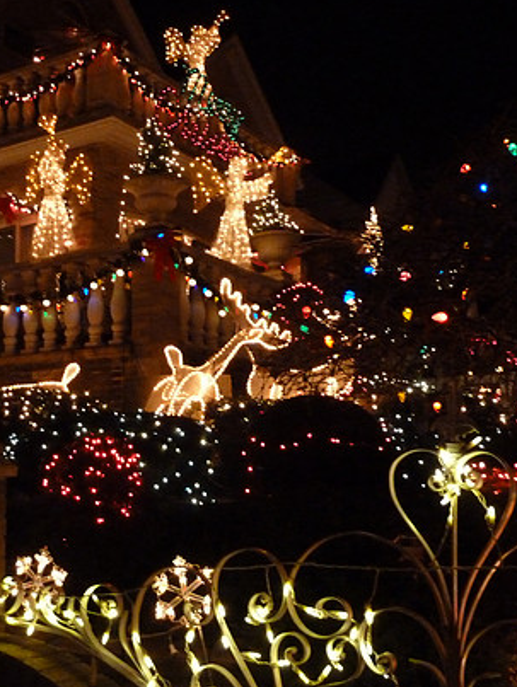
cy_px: 347
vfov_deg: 41.2
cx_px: 119
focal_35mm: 46
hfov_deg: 30.9
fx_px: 915
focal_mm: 5.3
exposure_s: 1/15
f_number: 3.5
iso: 800
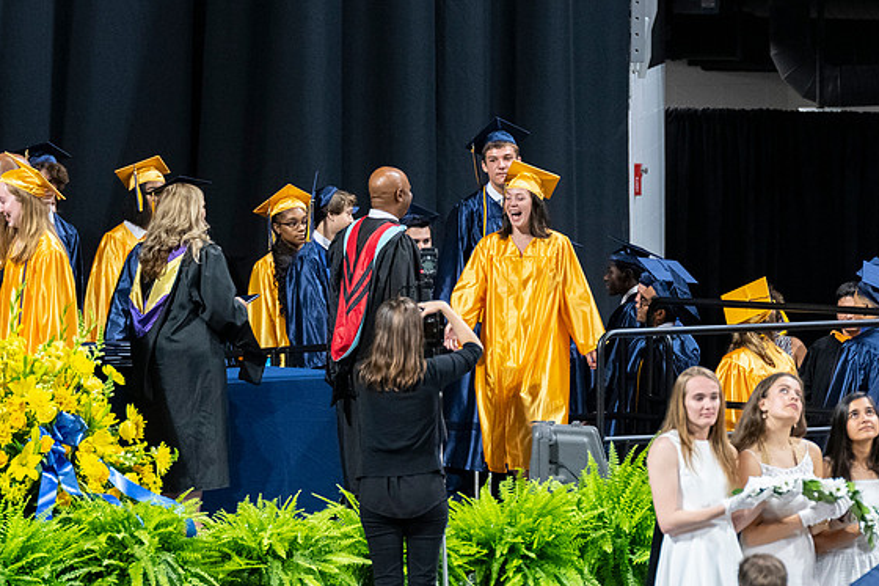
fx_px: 8982
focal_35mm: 368
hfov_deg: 5.6
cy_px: 321
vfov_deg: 3.7
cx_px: 530
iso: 2000
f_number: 4
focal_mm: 200
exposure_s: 1/200
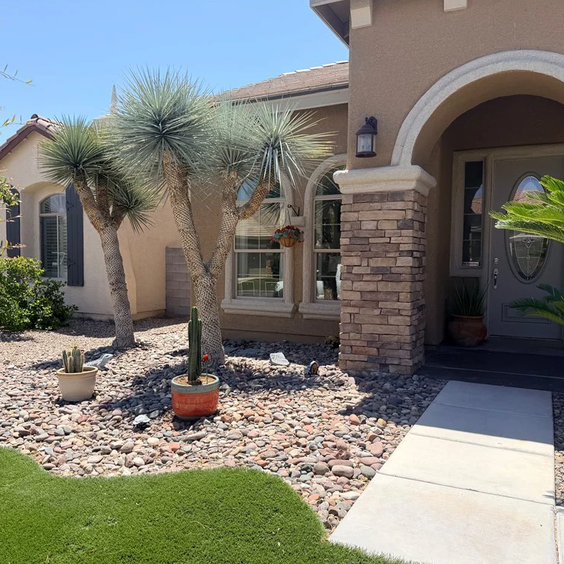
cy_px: 286
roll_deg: -0.6
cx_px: 250
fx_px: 535
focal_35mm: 29
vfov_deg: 55.6
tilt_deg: -2.8
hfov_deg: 55.5
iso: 80
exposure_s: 1/3021
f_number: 1.78
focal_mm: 6.76
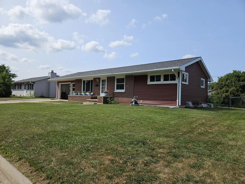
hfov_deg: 73.9
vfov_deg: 58.9
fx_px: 163
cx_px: 122
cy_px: 92
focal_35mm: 23
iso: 25
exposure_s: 1/2027
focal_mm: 5.4
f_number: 1.8
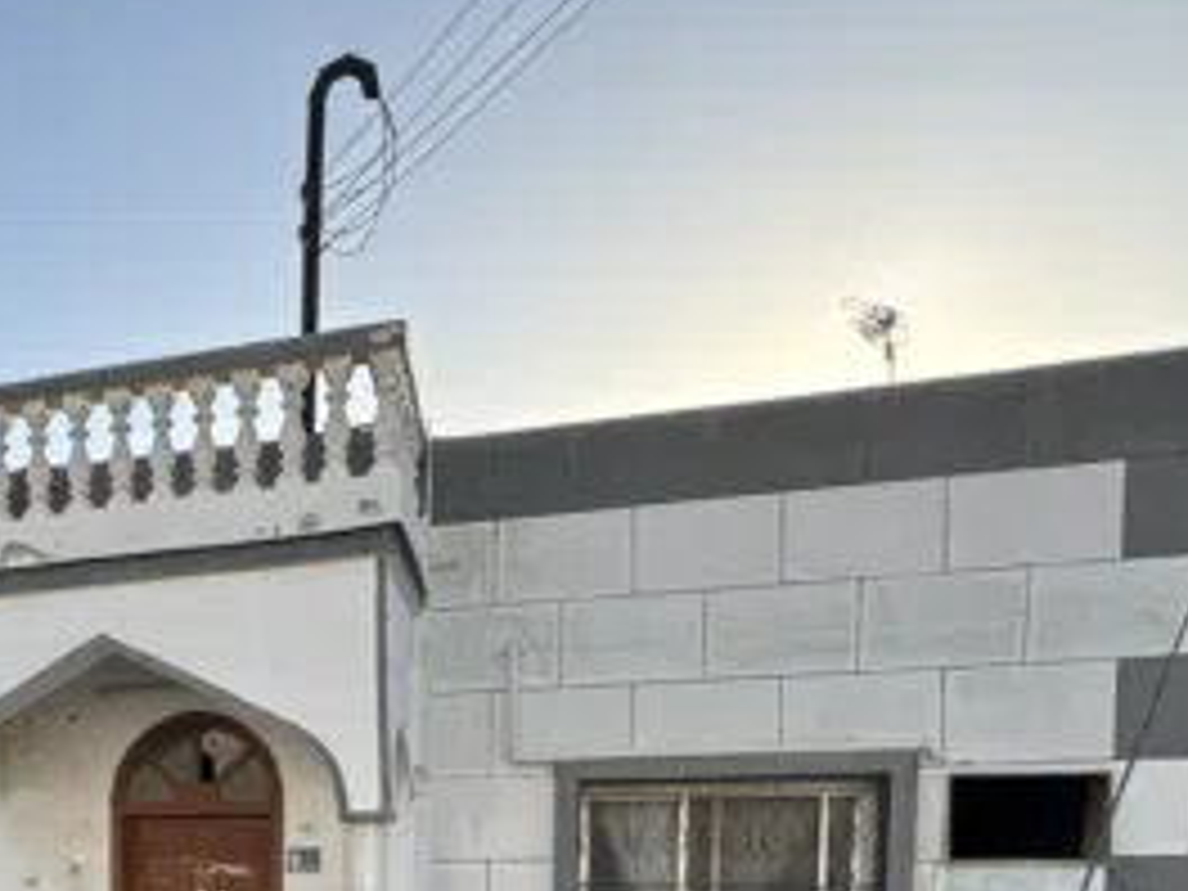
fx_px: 1167
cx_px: 90
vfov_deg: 36.4
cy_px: 945
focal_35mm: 34
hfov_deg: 47.7
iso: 40
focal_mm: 2.22
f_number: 2.2
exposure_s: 1/664
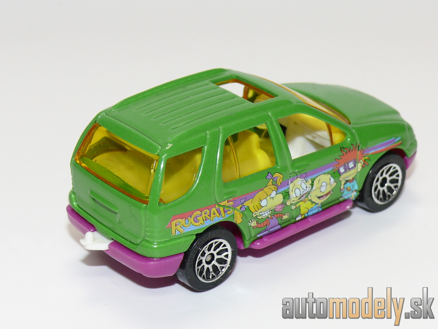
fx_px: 1367
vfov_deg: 13.7
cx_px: 219
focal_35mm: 108
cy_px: 164
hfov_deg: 18.2
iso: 100
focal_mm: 13.8
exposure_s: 1/30
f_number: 4
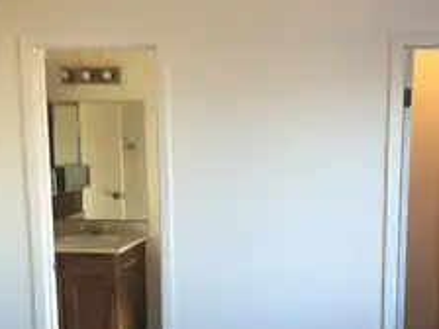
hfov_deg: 37.5
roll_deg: +1.0
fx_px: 634
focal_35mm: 50
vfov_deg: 29.0
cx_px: 316
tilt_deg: -9.4
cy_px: 212
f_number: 1.8
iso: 25
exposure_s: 1/30
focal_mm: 3.99
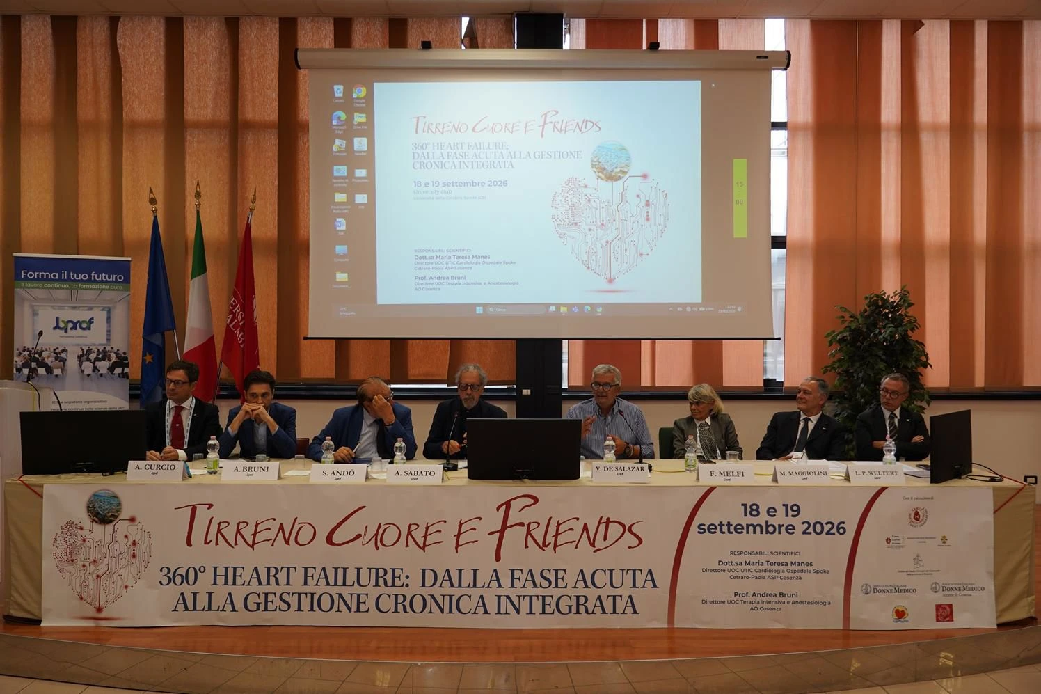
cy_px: 347
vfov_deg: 45.0
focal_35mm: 29
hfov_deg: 63.7
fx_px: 838
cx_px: 520
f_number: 4
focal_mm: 29
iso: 800
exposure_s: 1/160
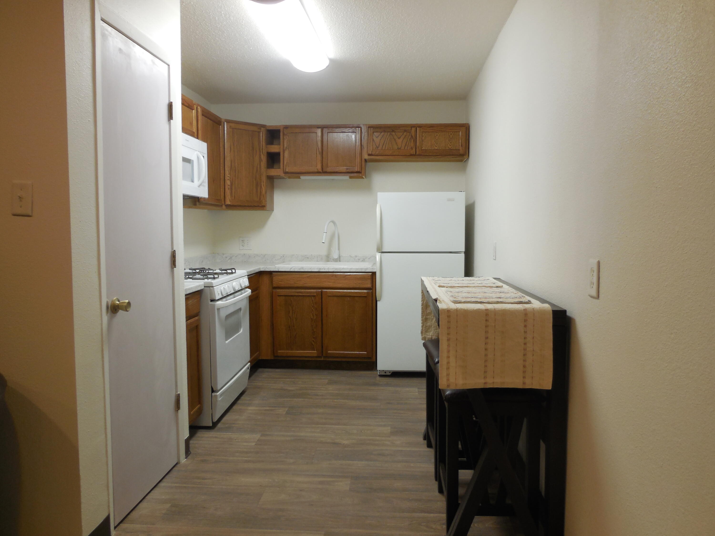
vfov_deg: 54.9
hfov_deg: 69.4
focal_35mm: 25
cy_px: 268
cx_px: 358
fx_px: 516
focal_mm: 4.5
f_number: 3.1
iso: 160
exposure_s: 1/30
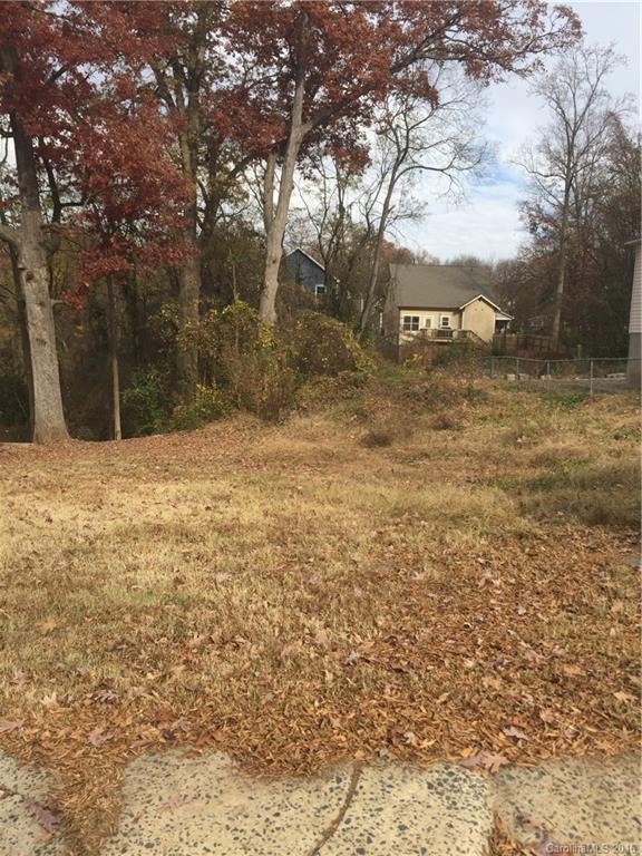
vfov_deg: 61.7
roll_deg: -2.2
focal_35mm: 29
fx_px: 717
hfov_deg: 48.2
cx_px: 321
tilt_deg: -7.2
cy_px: 428
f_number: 2.2
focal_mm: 4.15
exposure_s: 1/1130
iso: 32
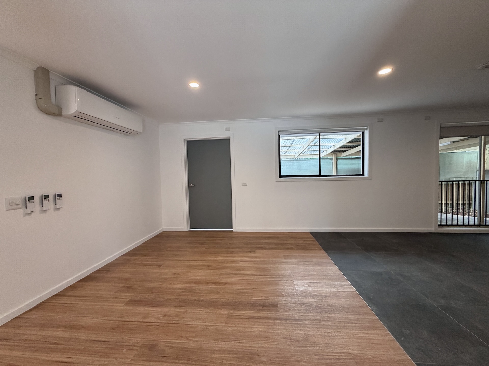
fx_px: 198
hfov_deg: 102.1
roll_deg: +2.1
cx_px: 244
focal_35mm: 14
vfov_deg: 85.7
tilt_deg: -2.3
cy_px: 183
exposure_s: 1/100
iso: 250
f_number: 2.2
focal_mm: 2.22
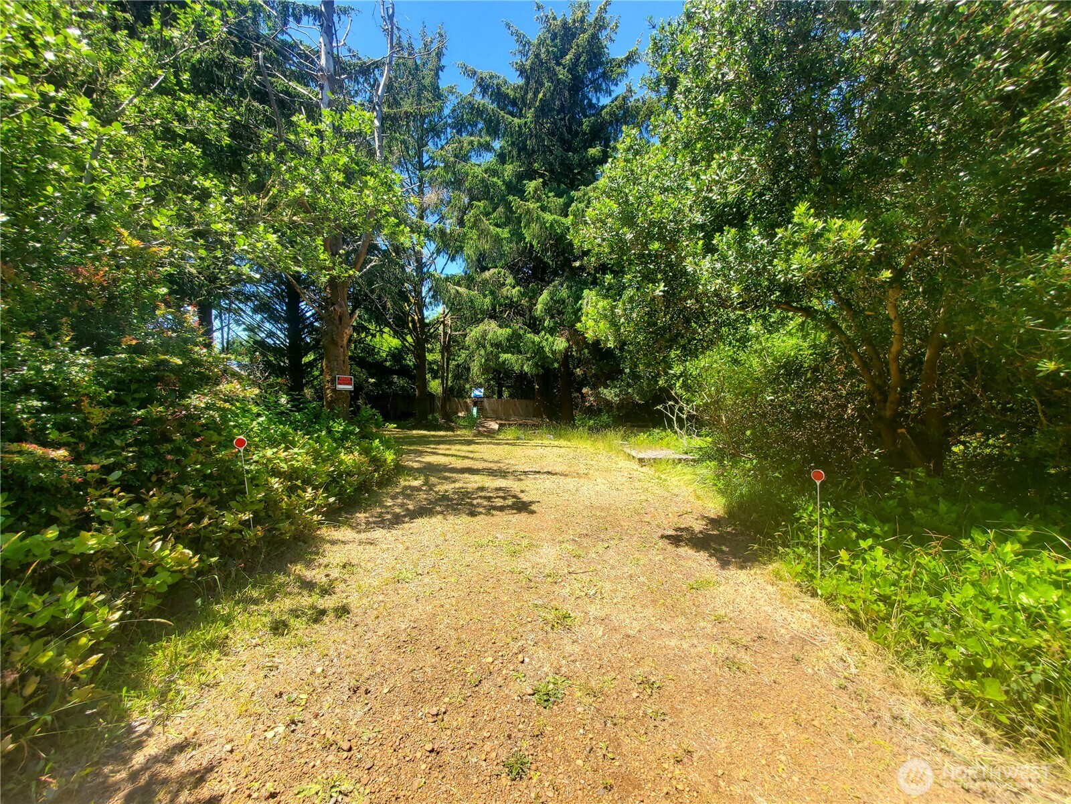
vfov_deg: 89.9
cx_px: 536
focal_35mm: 13
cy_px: 402
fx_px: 402
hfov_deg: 106.2
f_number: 2.2
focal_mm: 1.8
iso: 50
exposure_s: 1/447
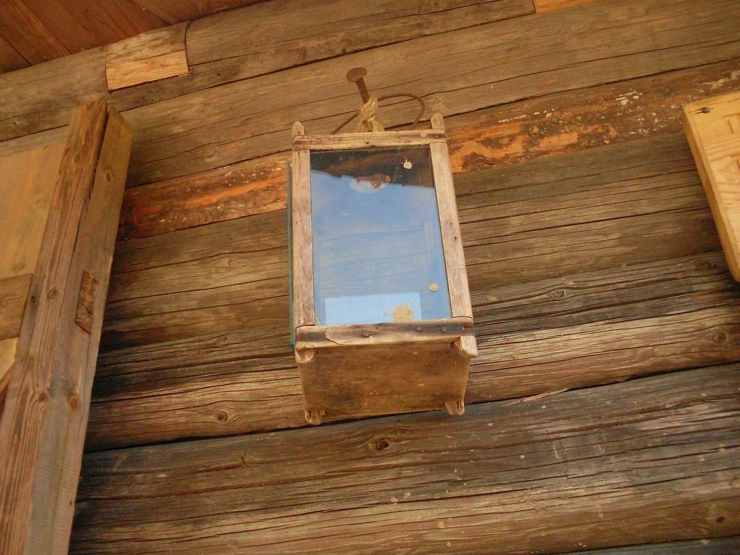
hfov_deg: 47.9
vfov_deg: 36.8
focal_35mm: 39
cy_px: 276
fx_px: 834
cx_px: 361
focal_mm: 6.3
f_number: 2.8
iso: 400
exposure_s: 1/500
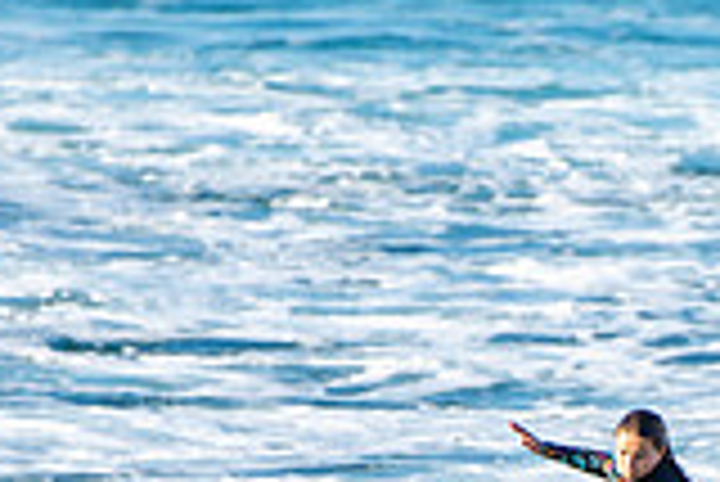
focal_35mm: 1085
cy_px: 628
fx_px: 21719
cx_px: 698
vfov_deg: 1.3
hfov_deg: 1.9
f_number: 3.2
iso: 100
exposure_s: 1/1250
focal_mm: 200
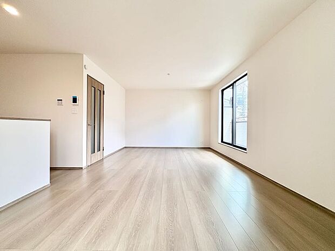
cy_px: 126
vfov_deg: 85.7
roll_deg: +0.0
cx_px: 168
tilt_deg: +0.4
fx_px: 135
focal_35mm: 14
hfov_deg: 102.1
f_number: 2.2
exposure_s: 1/126
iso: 64
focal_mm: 2.22
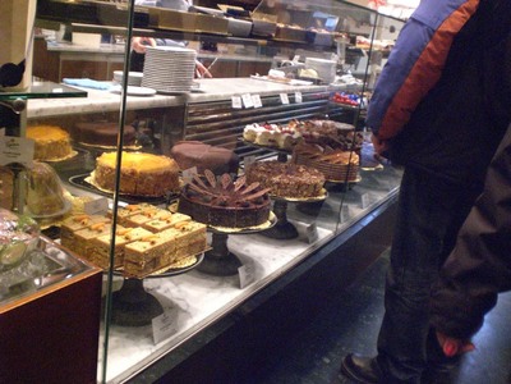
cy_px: 192
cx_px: 256
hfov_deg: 49.0
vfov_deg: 37.7
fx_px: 561
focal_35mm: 38
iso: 800
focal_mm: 6.3
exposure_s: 1/50
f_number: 3.1
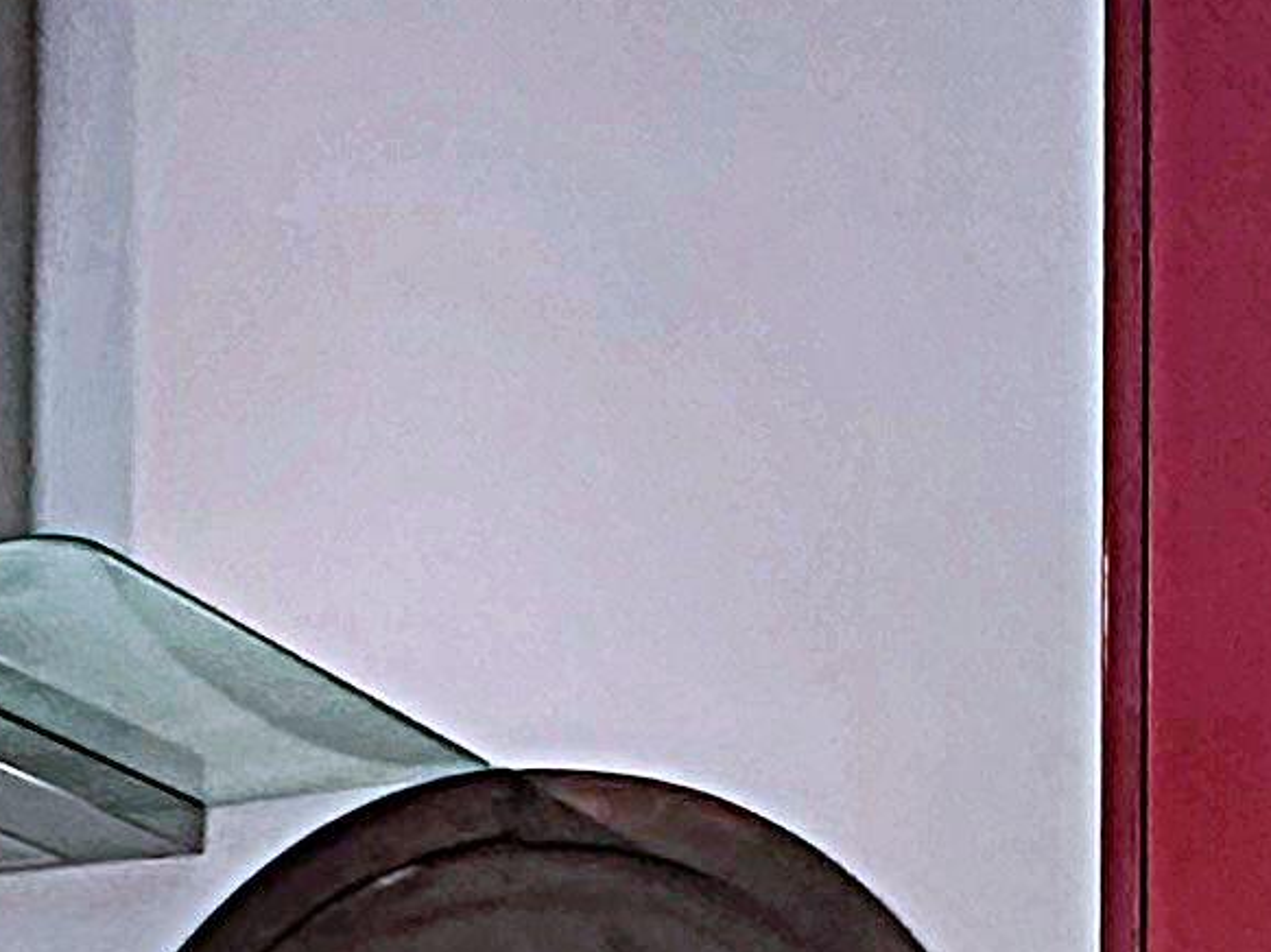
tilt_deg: -3.4
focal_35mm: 97
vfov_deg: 13.3
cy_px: 1854
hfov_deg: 20.2
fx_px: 3560
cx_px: 806
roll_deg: +0.3
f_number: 2.2
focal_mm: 2.22
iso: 200
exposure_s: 1/50
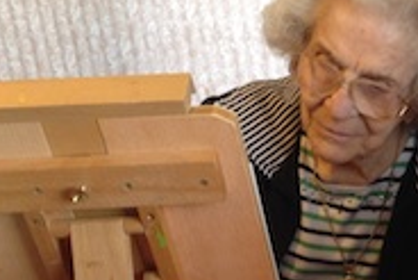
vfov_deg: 12.0
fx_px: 1325
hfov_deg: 16.7
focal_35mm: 114
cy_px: 250
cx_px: 582
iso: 50
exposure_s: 1/24
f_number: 2.4
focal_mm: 4.28
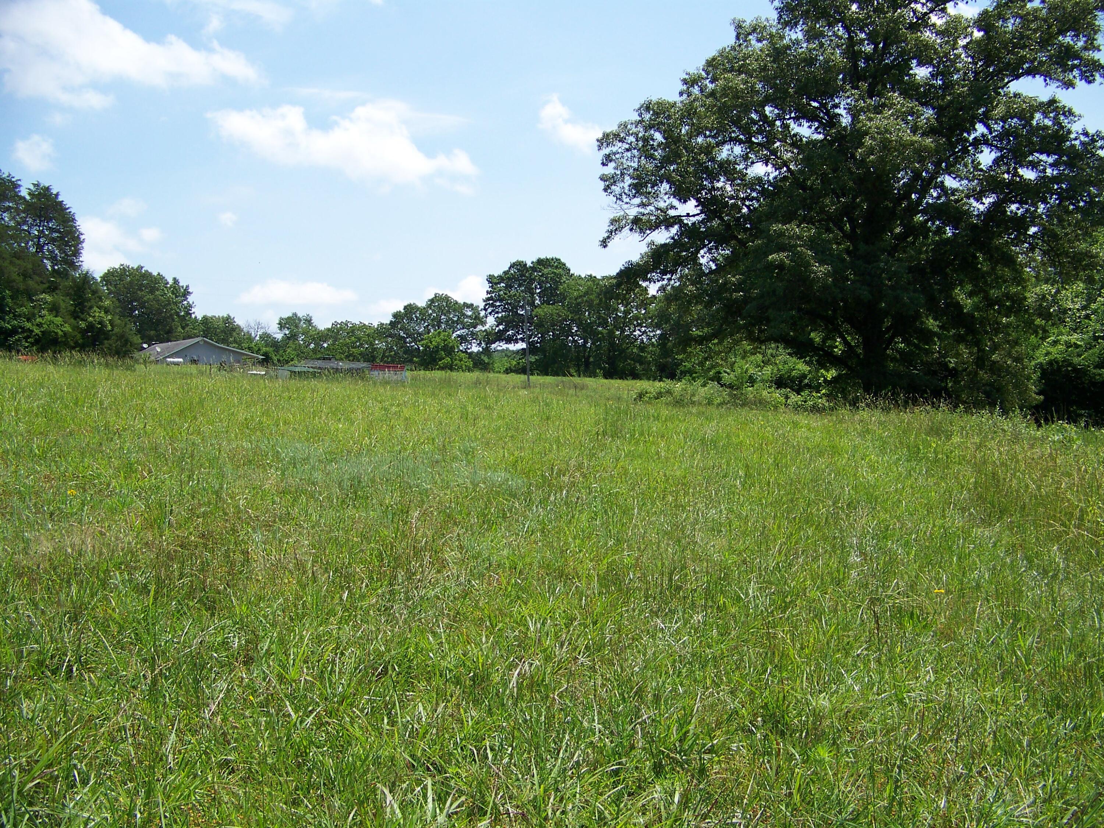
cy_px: 414
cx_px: 552
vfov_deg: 39.7
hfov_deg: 51.4
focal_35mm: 36
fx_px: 1148
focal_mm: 5.85
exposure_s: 1/800
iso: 64
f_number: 2.8
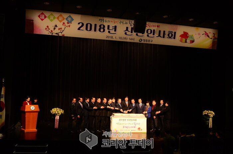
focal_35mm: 39
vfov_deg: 34.1
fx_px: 252
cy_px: 77
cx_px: 116
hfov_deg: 49.6
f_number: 8
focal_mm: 26
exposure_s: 1/60
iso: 1250
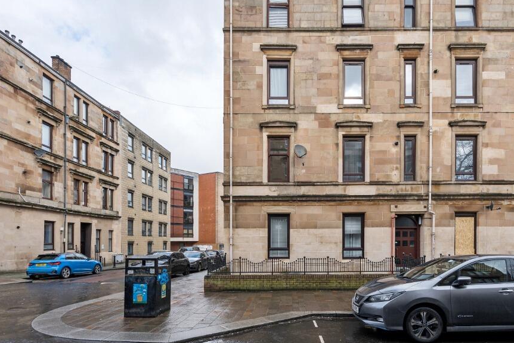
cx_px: 292
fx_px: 271
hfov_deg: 86.4
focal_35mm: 19
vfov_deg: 64.4
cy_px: 151
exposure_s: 1/320
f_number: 8
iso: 250
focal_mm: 16
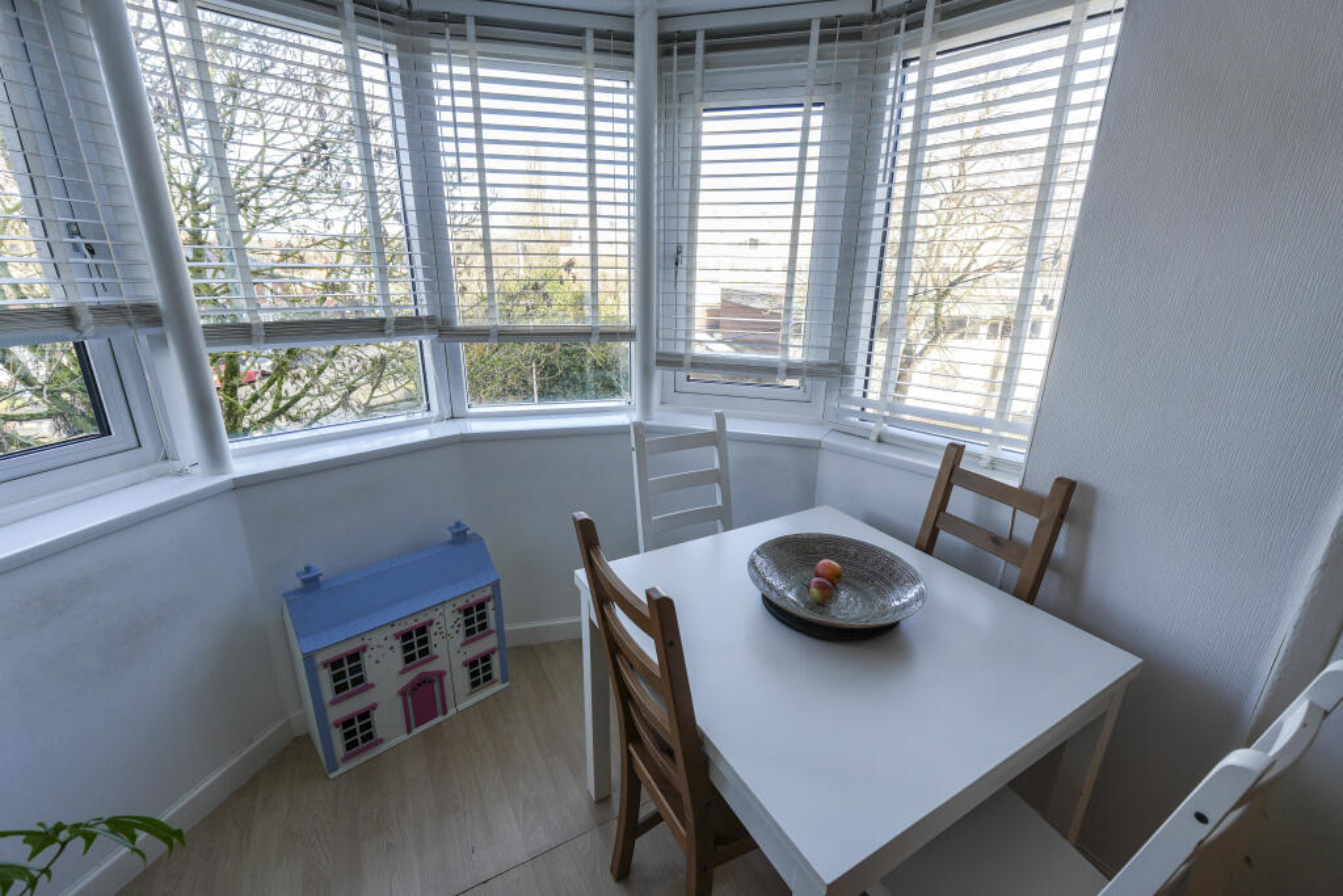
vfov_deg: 77.3
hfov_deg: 100.4
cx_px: 672
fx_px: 560
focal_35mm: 15
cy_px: 448
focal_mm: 10
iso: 100
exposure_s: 1/60
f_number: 4
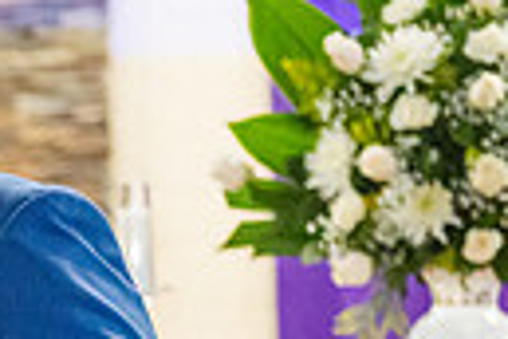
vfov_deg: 5.0
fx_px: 3810
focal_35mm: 270
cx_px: -488
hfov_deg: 7.4
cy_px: 534
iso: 2000
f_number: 2.8
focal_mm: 60
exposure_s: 1/160
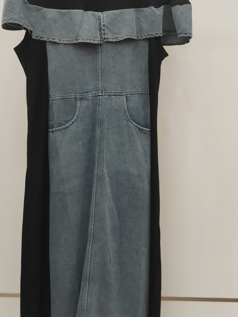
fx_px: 449
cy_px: 129
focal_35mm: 49
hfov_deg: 29.6
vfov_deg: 38.8
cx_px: 101
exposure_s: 1/120
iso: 289
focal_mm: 4.75
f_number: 1.8
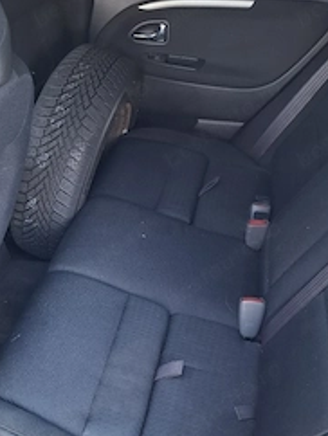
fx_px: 479
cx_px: 135
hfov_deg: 37.7
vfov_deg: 48.2
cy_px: 288
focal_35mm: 38
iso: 160
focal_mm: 5.54
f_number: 1.8
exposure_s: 1/50
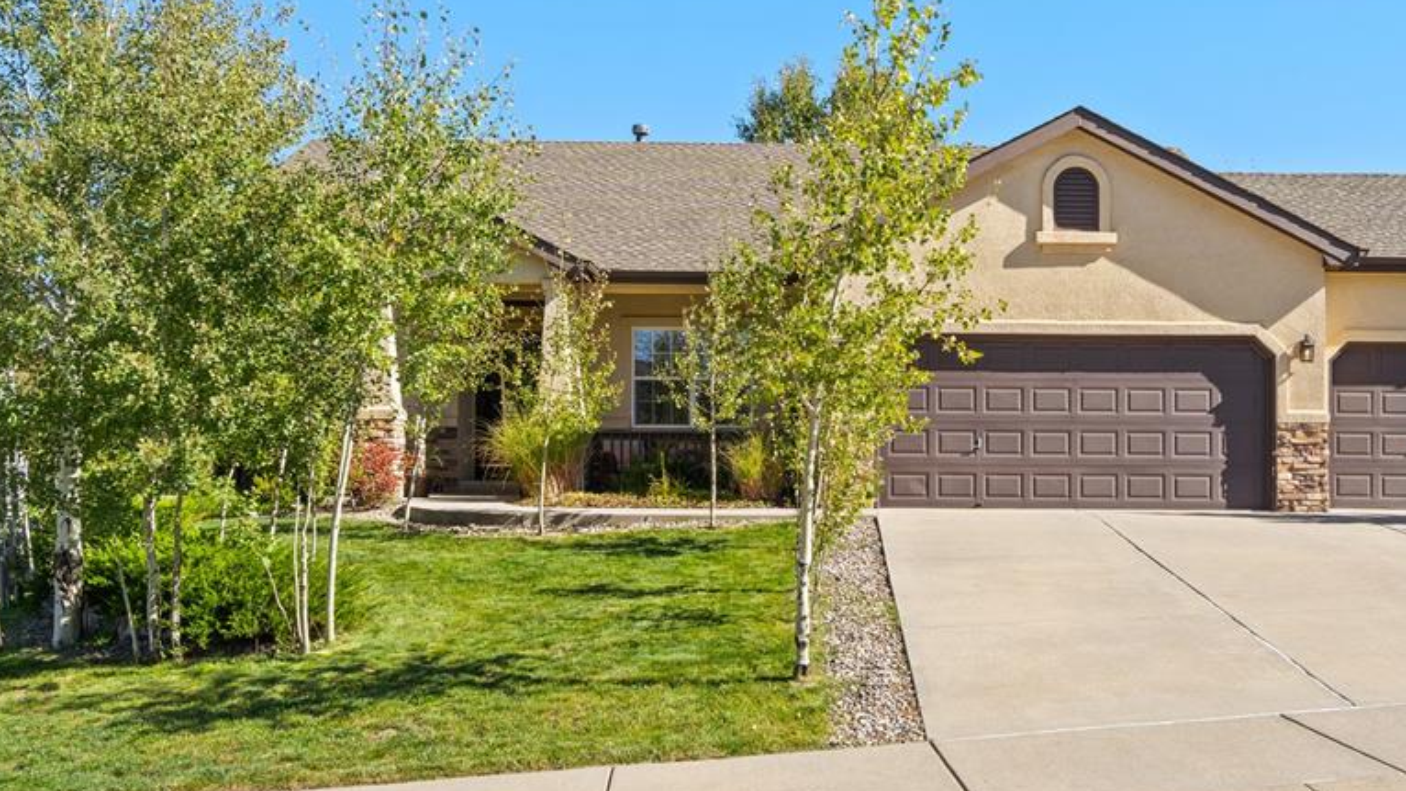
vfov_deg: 33.5
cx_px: 866
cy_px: 281
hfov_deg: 56.0
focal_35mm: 35
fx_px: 1305
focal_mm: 25
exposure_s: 1/50
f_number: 6.3
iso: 100
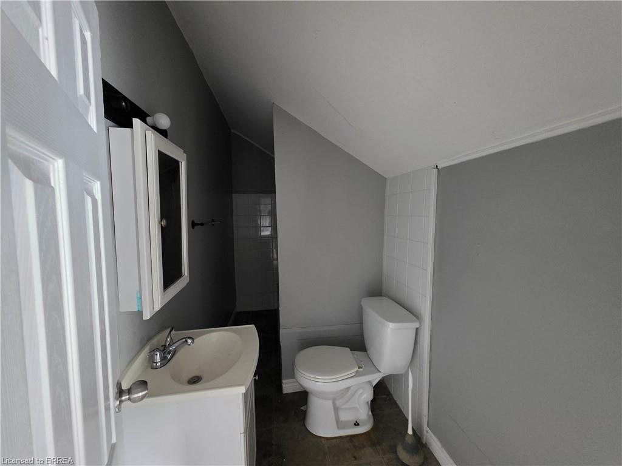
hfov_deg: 106.2
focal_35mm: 13
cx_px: 311
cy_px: 233
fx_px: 234
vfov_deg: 89.9
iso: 1000
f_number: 1.9
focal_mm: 2.2
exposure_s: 1/24
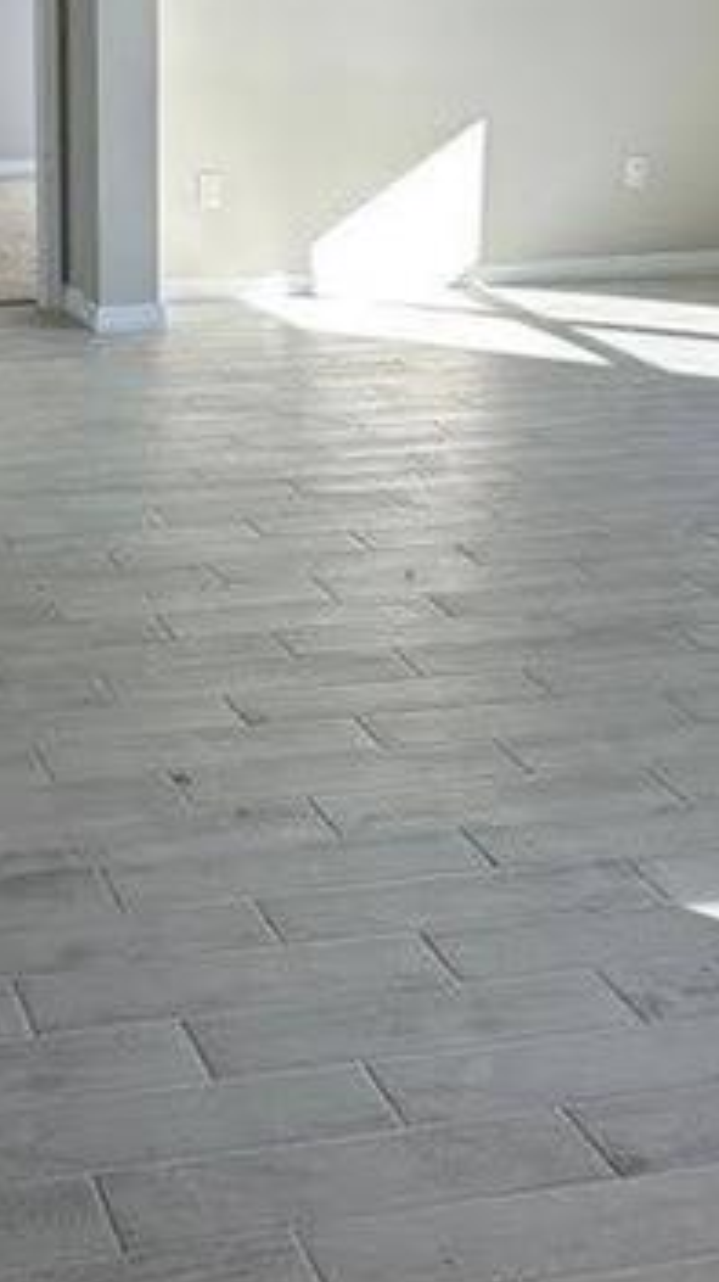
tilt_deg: -12.6
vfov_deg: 33.4
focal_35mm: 62
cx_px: 26
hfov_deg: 18.9
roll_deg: +0.0
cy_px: 387
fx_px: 2105
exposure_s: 1/191
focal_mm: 5.7
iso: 40
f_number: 1.5
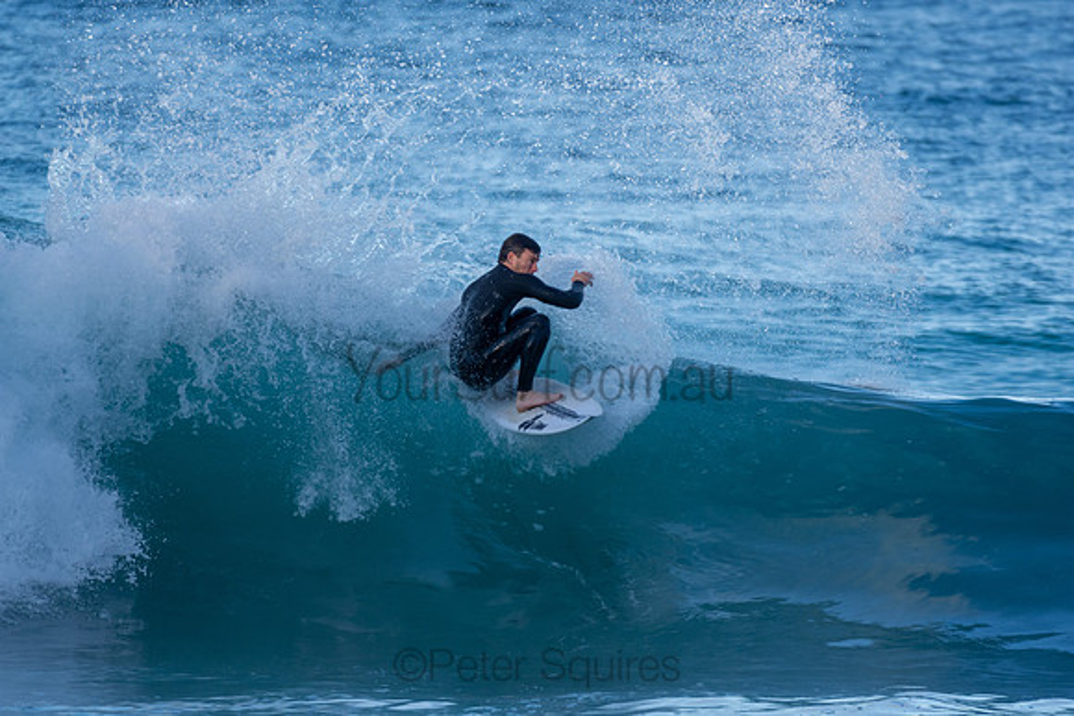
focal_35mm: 750
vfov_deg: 1.8
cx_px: 537
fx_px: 22379
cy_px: 358
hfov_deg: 2.7
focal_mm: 500
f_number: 5.6
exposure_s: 1/1000
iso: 360
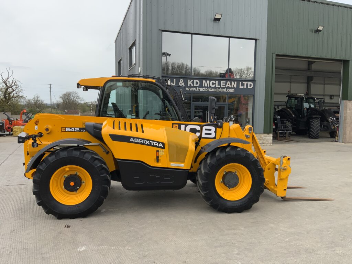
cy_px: 132
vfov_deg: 48.2
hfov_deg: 61.7
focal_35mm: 29
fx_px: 295
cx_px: 176
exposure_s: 1/666
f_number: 1.8
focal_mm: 3
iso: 16
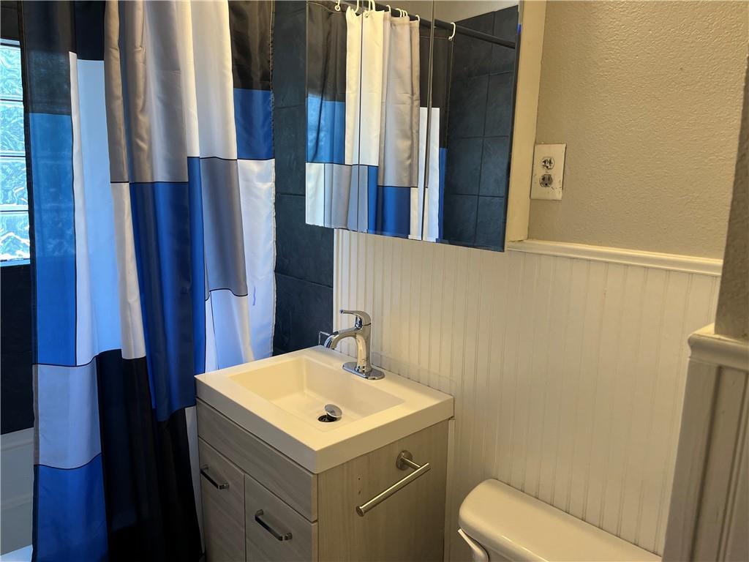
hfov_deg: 67.3
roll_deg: -1.0
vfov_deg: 53.1
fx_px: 563
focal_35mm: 26
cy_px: 281
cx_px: 374
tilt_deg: -11.1
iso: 64
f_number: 1.6
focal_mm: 5.1
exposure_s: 1/120
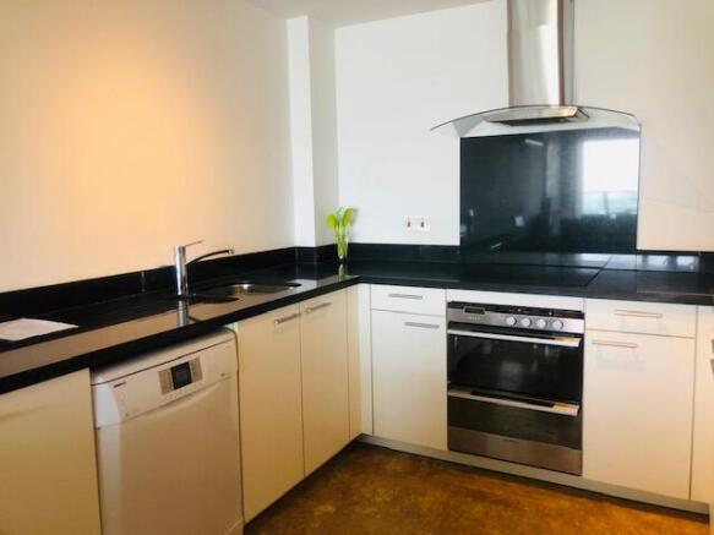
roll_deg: +2.5
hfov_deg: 63.5
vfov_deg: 49.7
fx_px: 577
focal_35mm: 28
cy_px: 268
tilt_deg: -7.0
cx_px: 357
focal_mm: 3.99
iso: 40
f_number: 1.8
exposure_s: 1/20
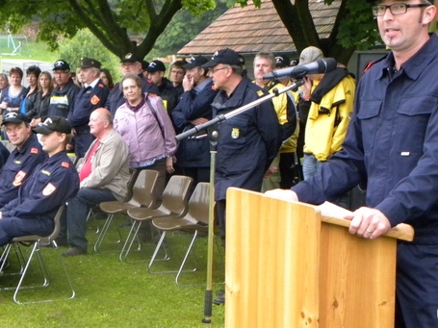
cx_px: 171
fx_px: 1075
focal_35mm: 85
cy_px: 208
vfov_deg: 17.3
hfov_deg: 23.0
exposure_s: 1/75.6
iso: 400
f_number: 3.5
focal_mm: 10.3
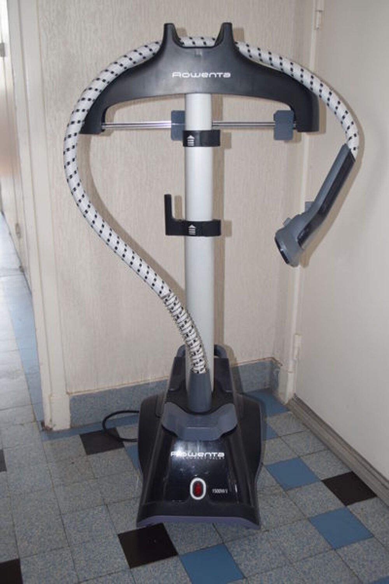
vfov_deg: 53.1
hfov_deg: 36.9
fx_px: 583
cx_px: 194
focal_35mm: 36
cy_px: 292
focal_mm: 24
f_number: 4
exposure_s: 1/60
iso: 1000
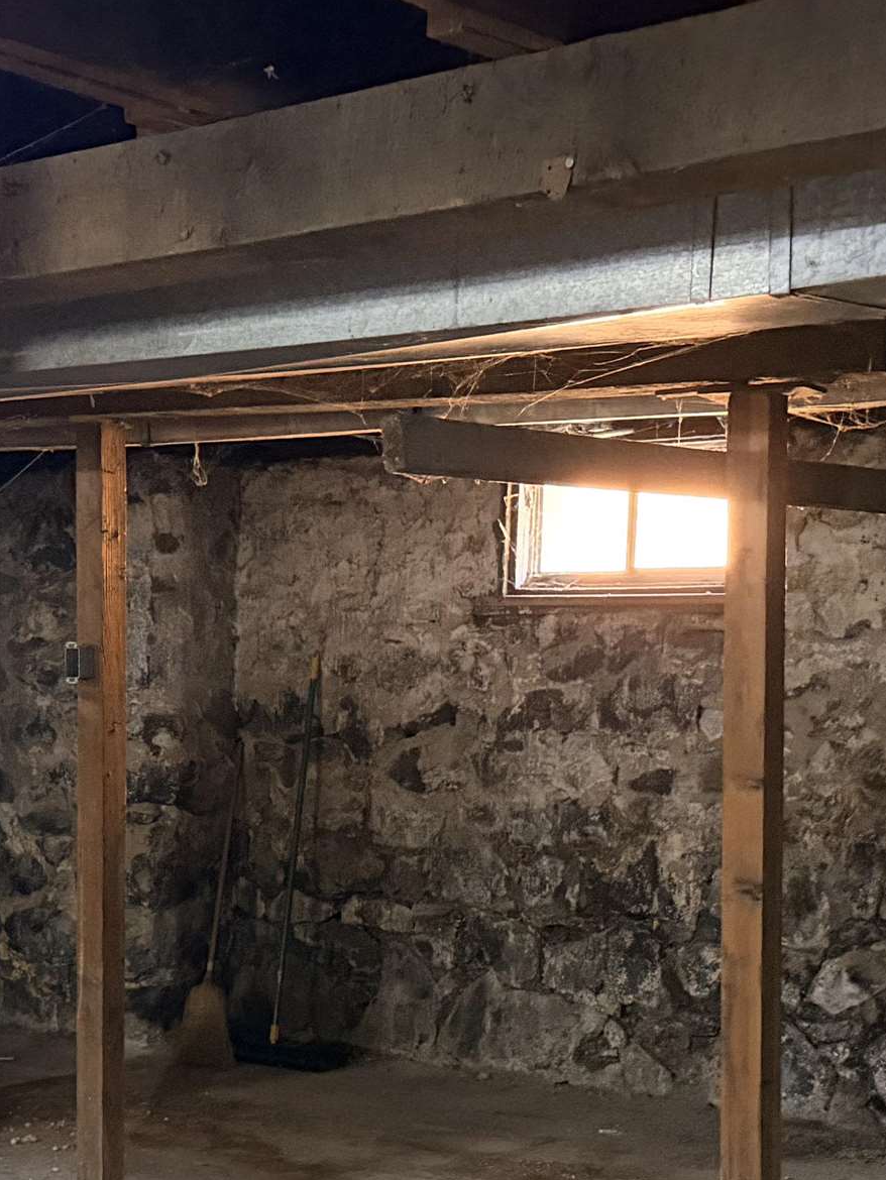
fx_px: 2149
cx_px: 271
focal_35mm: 63
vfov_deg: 30.2
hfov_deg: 23.2
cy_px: 900
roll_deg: +0.6
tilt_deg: -8.6
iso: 800
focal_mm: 6.76
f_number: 1.78
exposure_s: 1/30
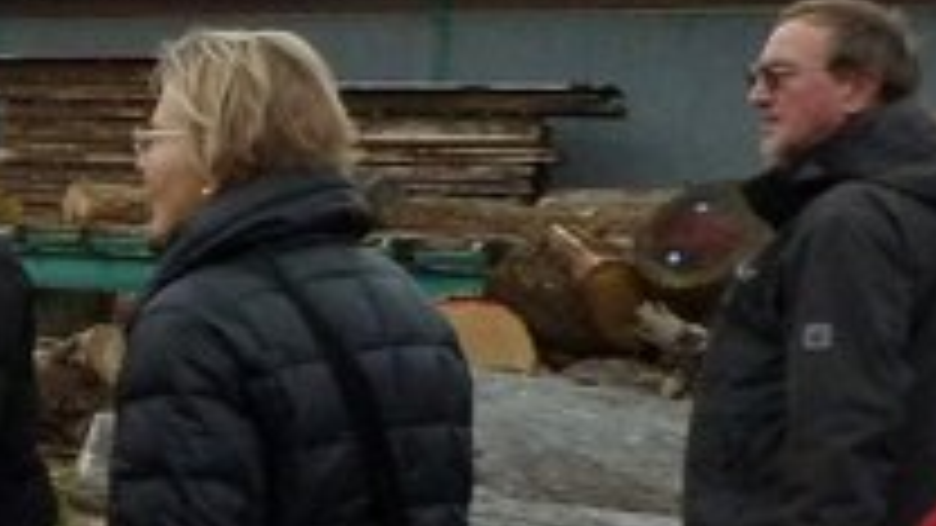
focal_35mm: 105
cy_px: 306
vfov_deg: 11.5
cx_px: -698
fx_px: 2606
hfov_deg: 17.1
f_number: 3.3
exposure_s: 1/200
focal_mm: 4.1
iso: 320
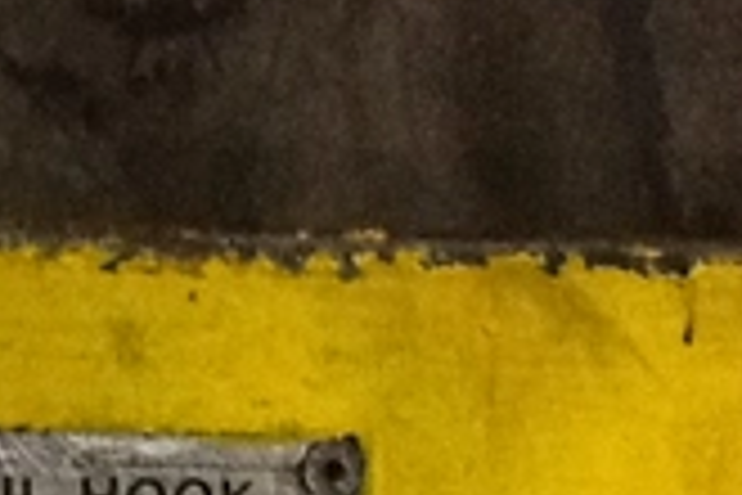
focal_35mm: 111
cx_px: 9
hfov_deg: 18.0
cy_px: 603
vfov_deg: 12.1
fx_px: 2288
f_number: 2.4
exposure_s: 1/24
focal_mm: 2.03
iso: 400
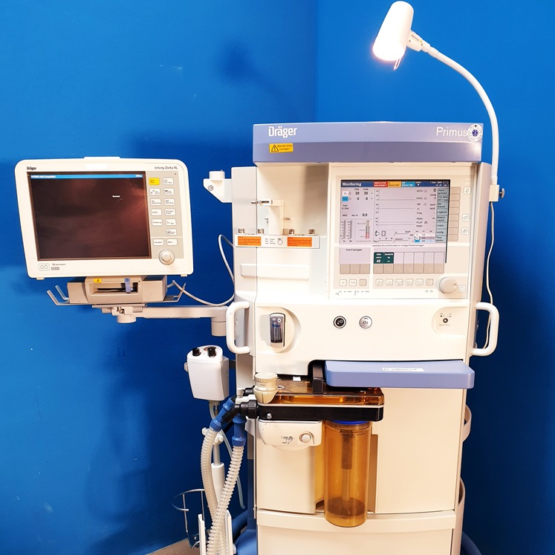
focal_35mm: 31
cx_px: 279
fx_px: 562
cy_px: 357
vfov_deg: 51.8
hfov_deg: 52.5
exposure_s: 1/50
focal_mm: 4.3
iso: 200
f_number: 2.4
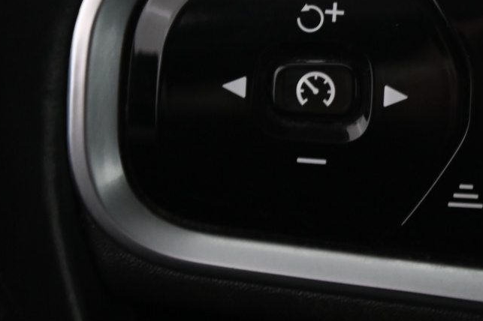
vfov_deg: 4.5
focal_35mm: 303
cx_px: 478
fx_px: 4063
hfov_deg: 6.8
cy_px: 56
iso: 2000
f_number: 4
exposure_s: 1/25
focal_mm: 120
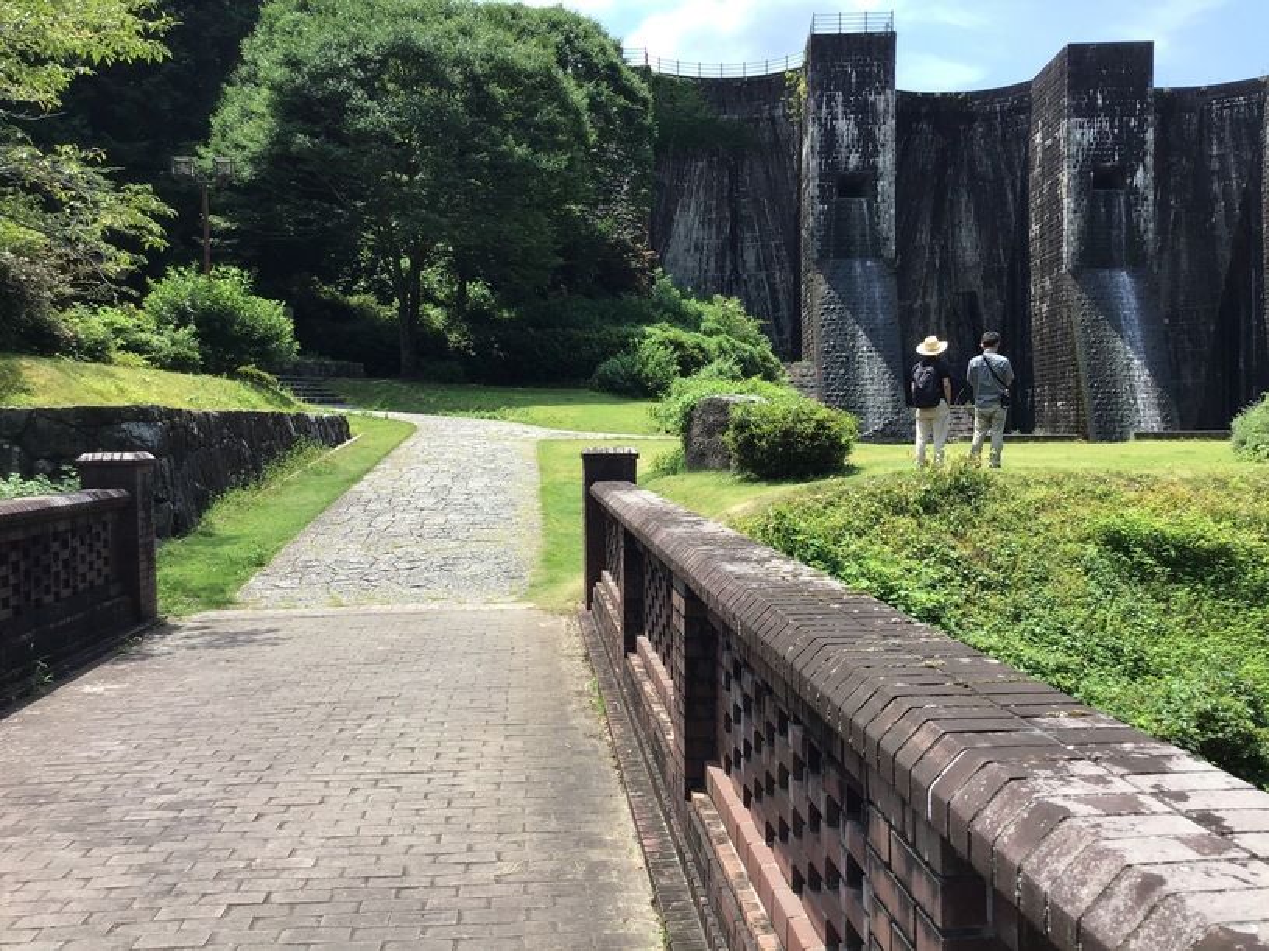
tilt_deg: -3.6
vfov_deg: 45.4
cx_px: 634
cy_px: 476
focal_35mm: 31
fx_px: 1136
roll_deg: -0.1
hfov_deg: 58.4
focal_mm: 3.3
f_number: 2.4
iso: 25
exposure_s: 1/684
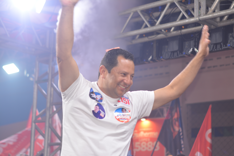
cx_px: 117
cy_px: 78
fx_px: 487
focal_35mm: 75
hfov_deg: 27.0
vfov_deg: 18.2
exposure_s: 1/125
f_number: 2.8
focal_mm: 50
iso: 220
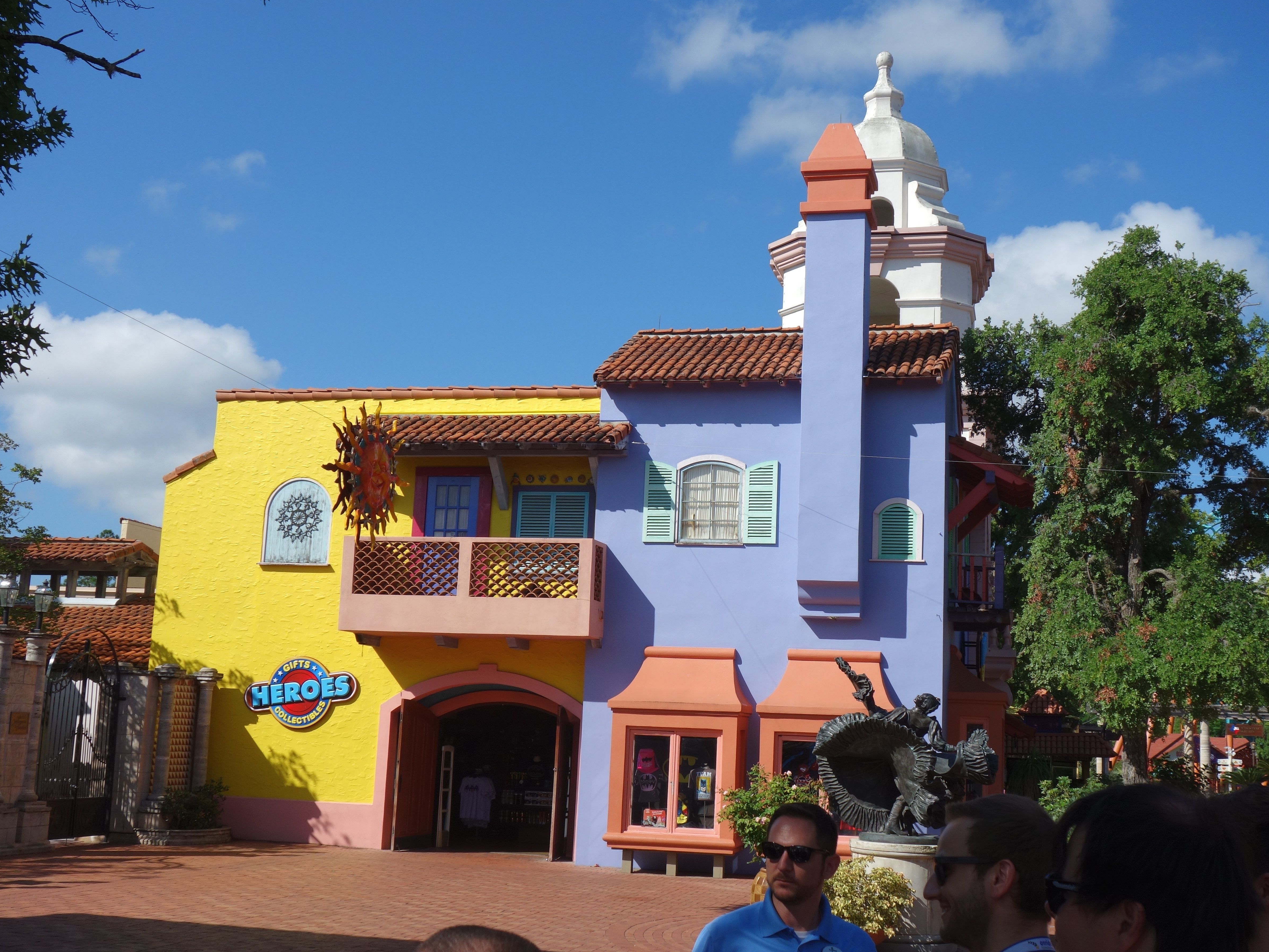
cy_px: 481
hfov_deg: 44.8
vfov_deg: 34.3
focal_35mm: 42
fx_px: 1540
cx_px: 673
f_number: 5.6
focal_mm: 14.23
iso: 125
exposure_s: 1/800
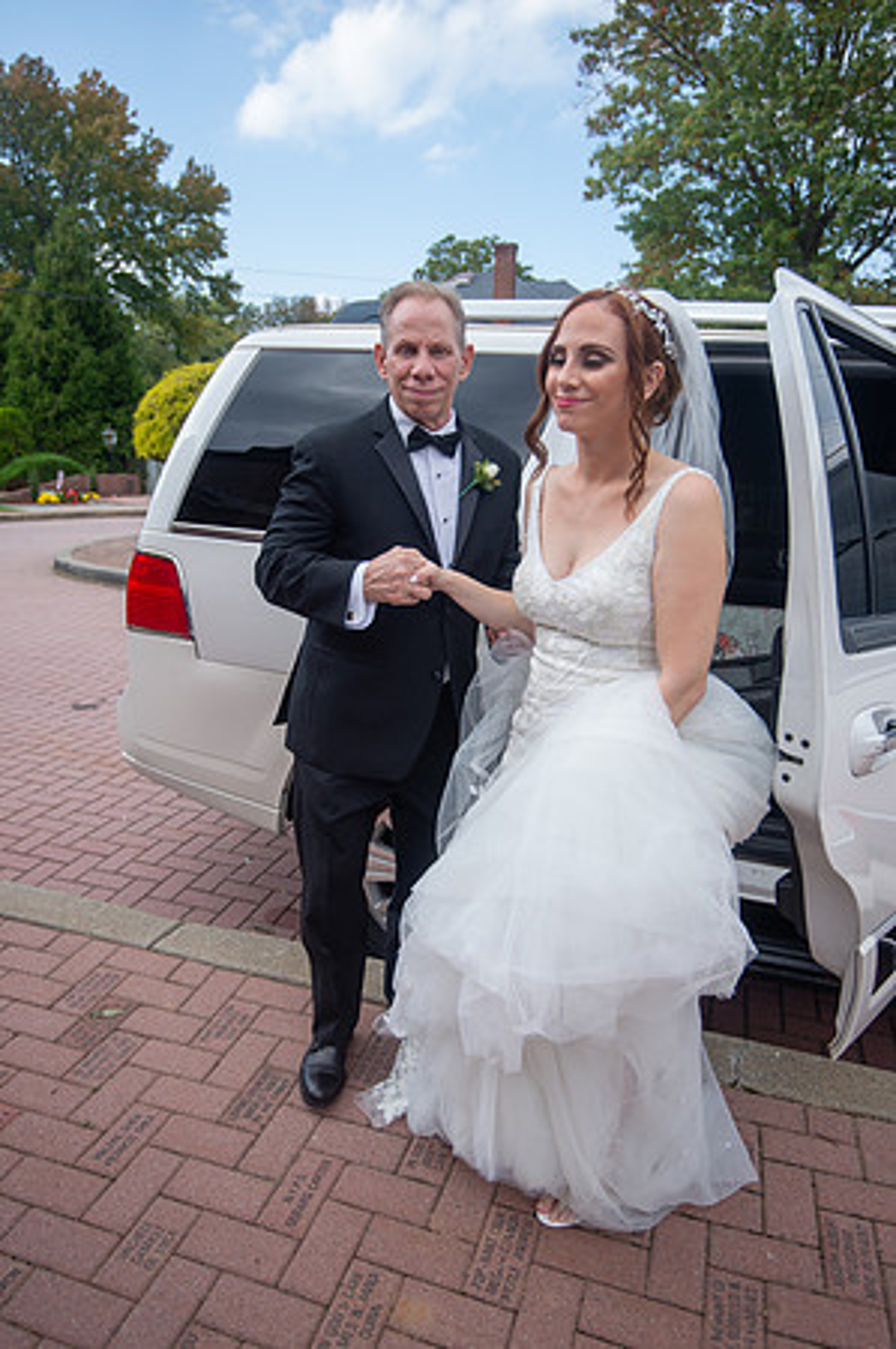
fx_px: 898
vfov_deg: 73.8
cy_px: 674
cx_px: 448
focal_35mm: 24
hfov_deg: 53.0
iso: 400
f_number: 4
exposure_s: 1/1250
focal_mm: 24
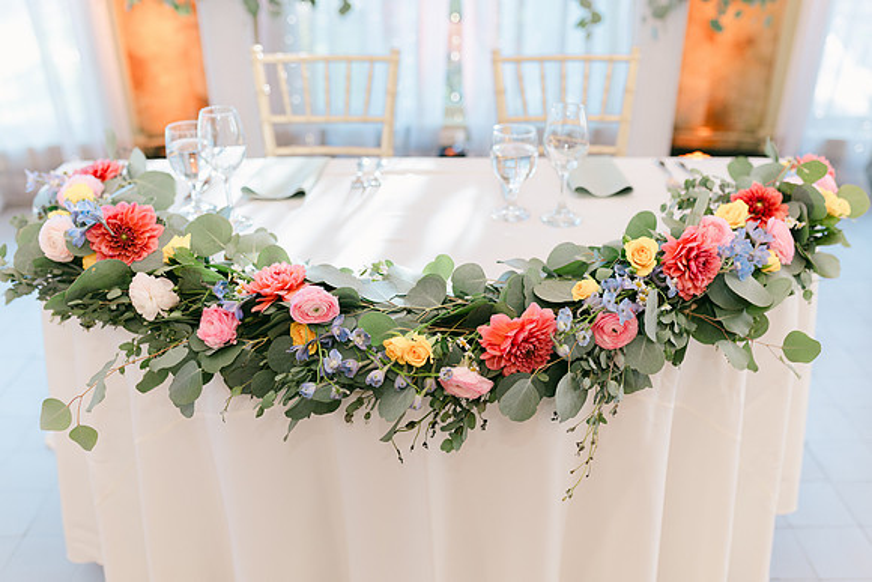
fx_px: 848
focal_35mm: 35
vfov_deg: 37.9
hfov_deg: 54.4
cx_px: 436
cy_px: 291
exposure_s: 1/125
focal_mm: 35
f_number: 2.5
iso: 250
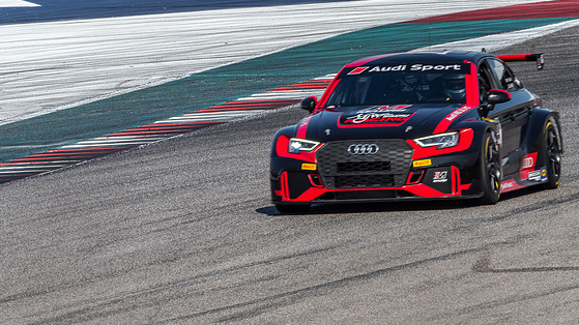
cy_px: 245
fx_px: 11741
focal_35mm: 765
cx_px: 325
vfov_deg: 1.6
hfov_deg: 2.8
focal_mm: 300
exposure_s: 1/250
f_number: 13
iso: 200
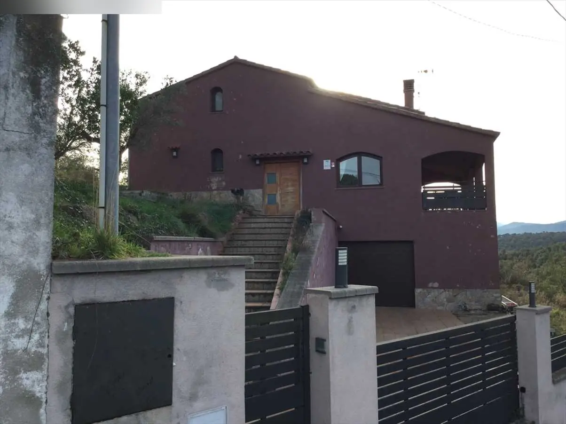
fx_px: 507
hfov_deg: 58.4
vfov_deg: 45.4
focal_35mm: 31
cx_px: 283
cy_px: 212
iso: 25
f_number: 2.4
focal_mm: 3.3
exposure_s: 1/264
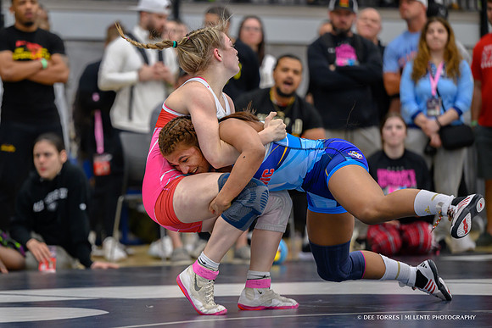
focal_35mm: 212
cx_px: 195
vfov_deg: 6.5
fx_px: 2898
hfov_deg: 9.7
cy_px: 142
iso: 1800
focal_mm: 175
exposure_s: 1/800
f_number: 2.8
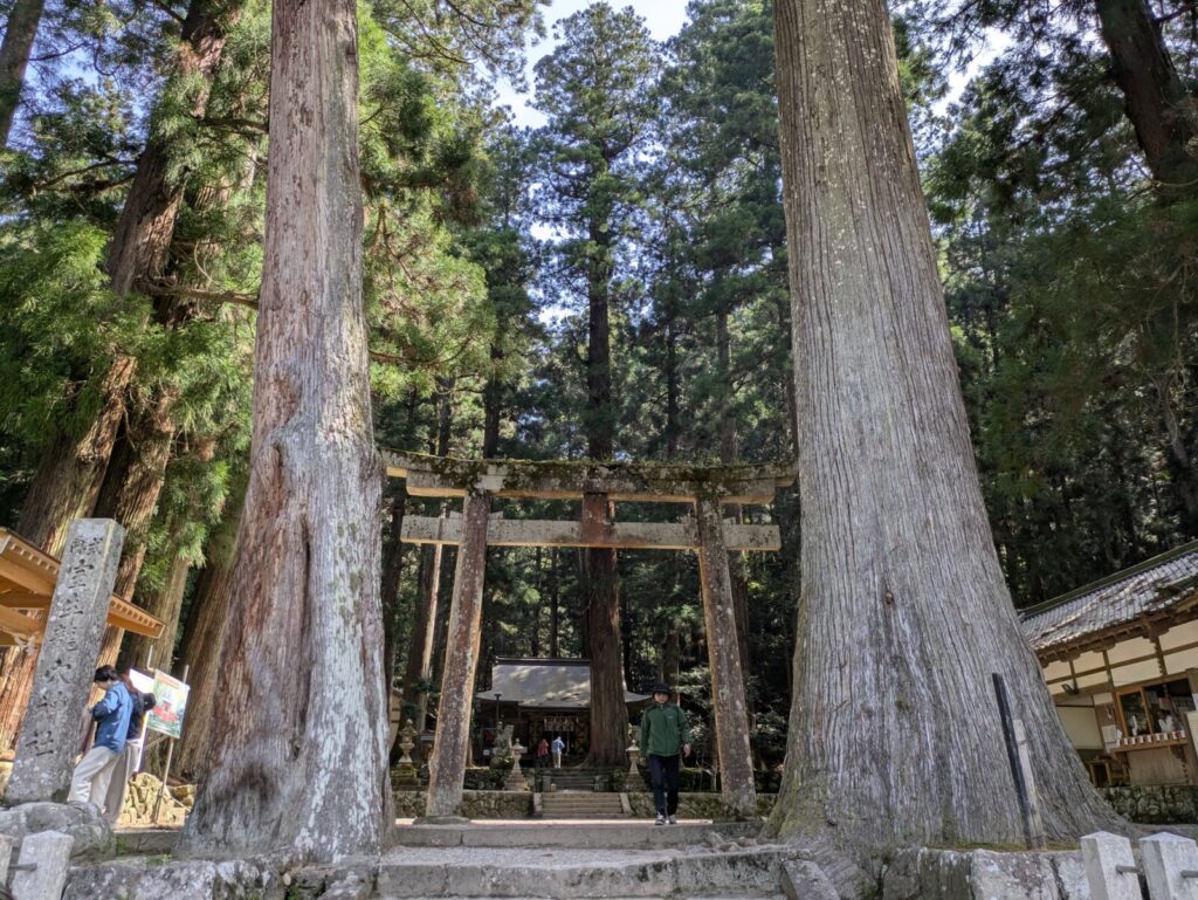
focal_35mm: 25
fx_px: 866
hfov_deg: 69.4
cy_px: 450
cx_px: 599
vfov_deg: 54.9
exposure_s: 1/431
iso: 41
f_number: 1.89
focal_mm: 5.43
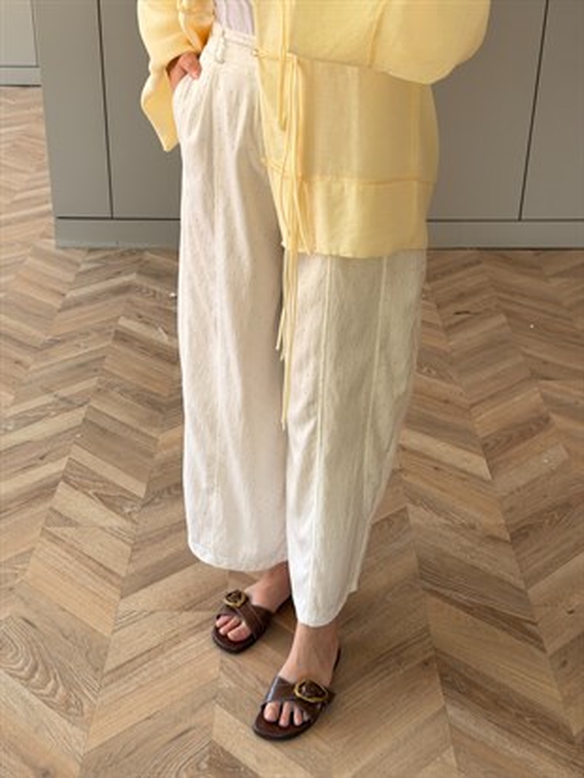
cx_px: 292
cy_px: 389
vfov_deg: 39.6
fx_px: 1079
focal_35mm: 48
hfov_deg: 30.3
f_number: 1.78
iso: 80
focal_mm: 6.76
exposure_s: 1/121
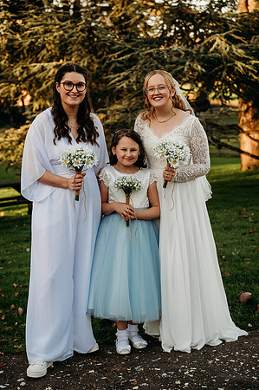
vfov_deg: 30.1
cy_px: 195
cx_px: 130
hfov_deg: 20.3
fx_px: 725
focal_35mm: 67
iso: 100
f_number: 4
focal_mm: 67
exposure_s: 1/320
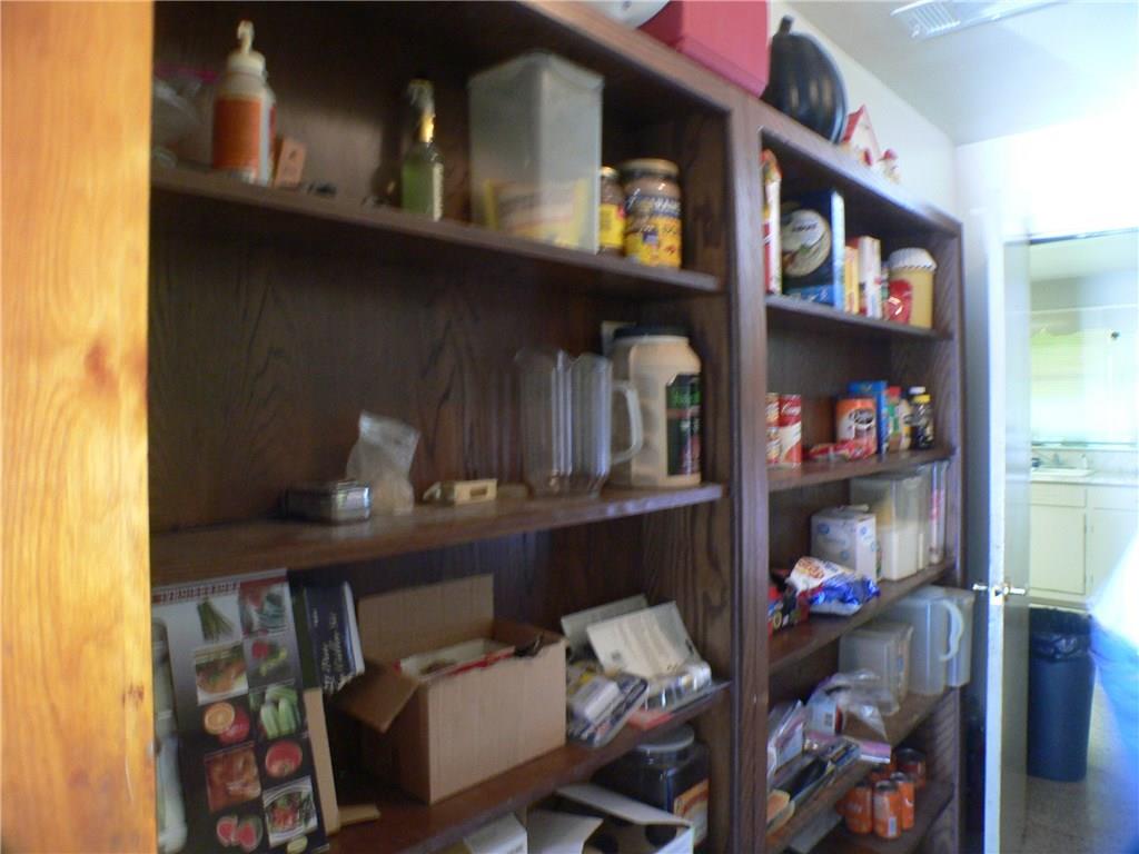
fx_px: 1185
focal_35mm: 36
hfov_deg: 51.4
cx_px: 570
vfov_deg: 39.7
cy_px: 427
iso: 200
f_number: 2.8
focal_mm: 6
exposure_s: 1/4
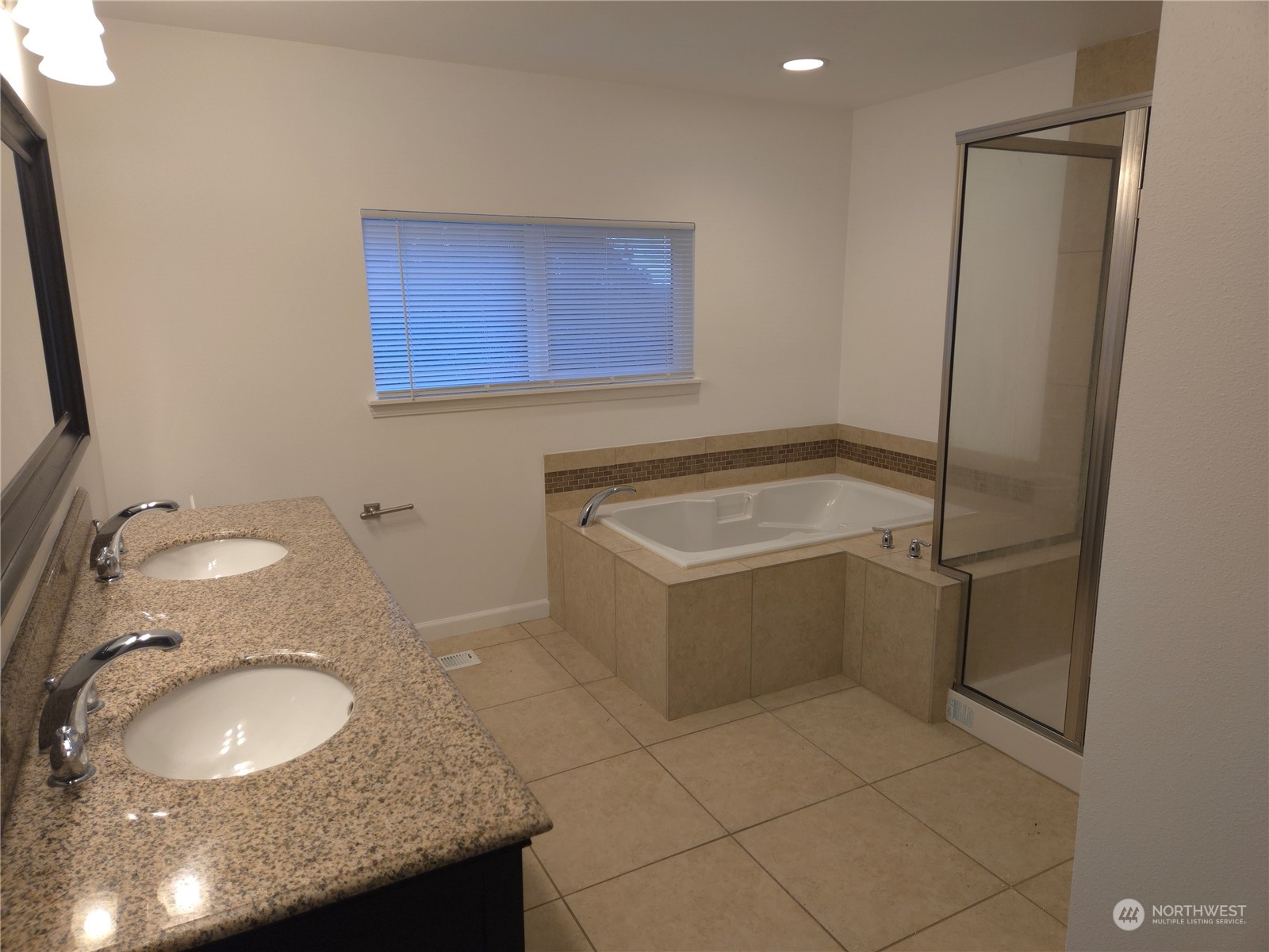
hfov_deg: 73.9
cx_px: 634
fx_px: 843
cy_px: 476
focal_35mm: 23
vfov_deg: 58.9
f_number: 1.8
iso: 80
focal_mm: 5.4
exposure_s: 1/60
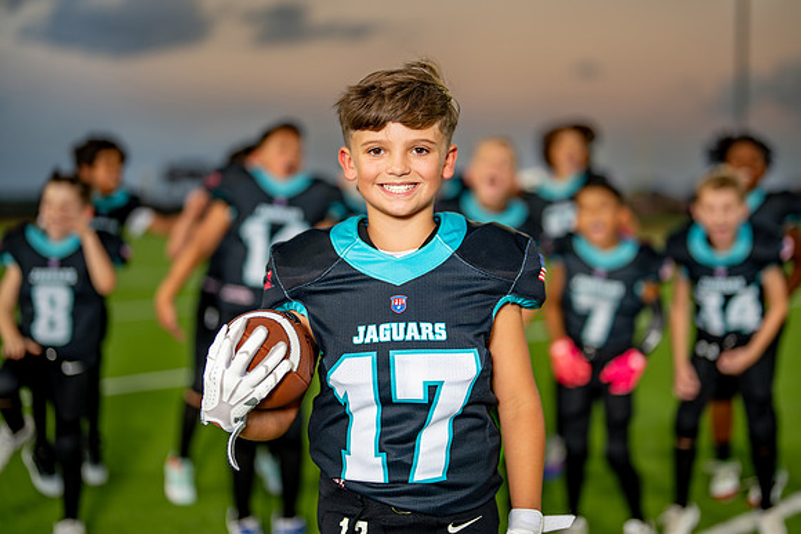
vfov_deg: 24.9
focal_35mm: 54
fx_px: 1211
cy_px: 250
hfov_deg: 36.6
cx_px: 431
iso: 160
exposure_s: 1/400
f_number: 1.2
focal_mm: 50
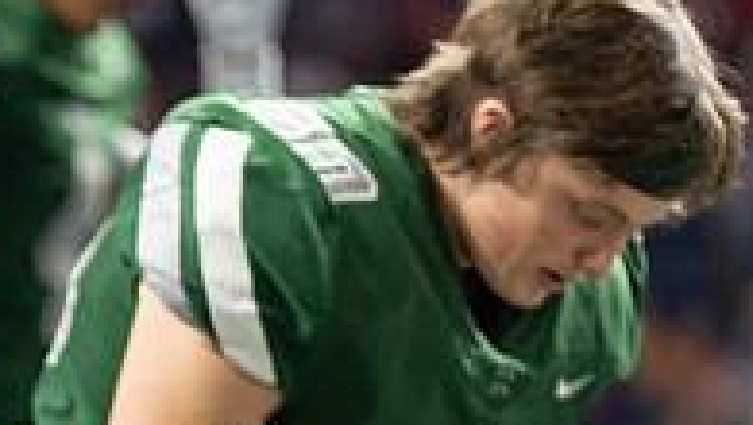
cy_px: 730
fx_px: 13607
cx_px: -396
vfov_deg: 1.8
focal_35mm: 681
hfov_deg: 3.2
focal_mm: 200
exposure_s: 1/400
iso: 1600
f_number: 2.8
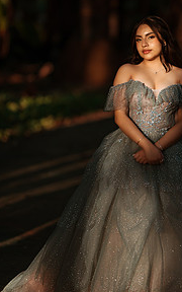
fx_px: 1706
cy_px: 124
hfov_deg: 6.1
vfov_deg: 9.8
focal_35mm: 215
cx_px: 150
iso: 100
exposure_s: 1/3200
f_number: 1.8
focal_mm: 135
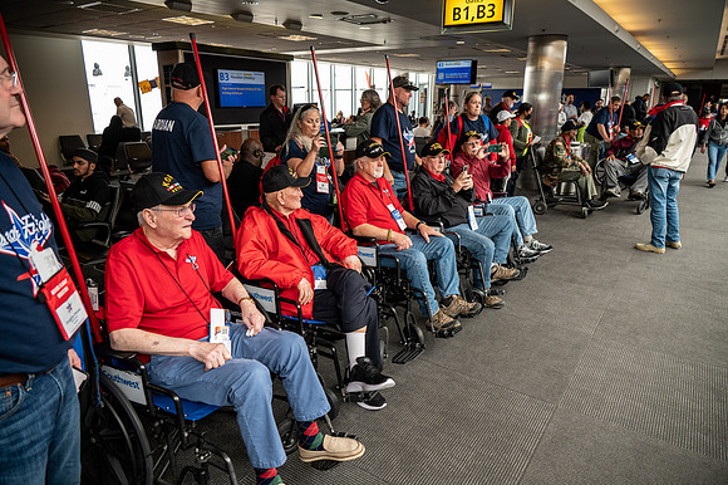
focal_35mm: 24
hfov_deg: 73.8
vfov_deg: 53.1
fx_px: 485
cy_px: 242
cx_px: 364
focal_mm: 24
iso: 400
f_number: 4
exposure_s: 1/80
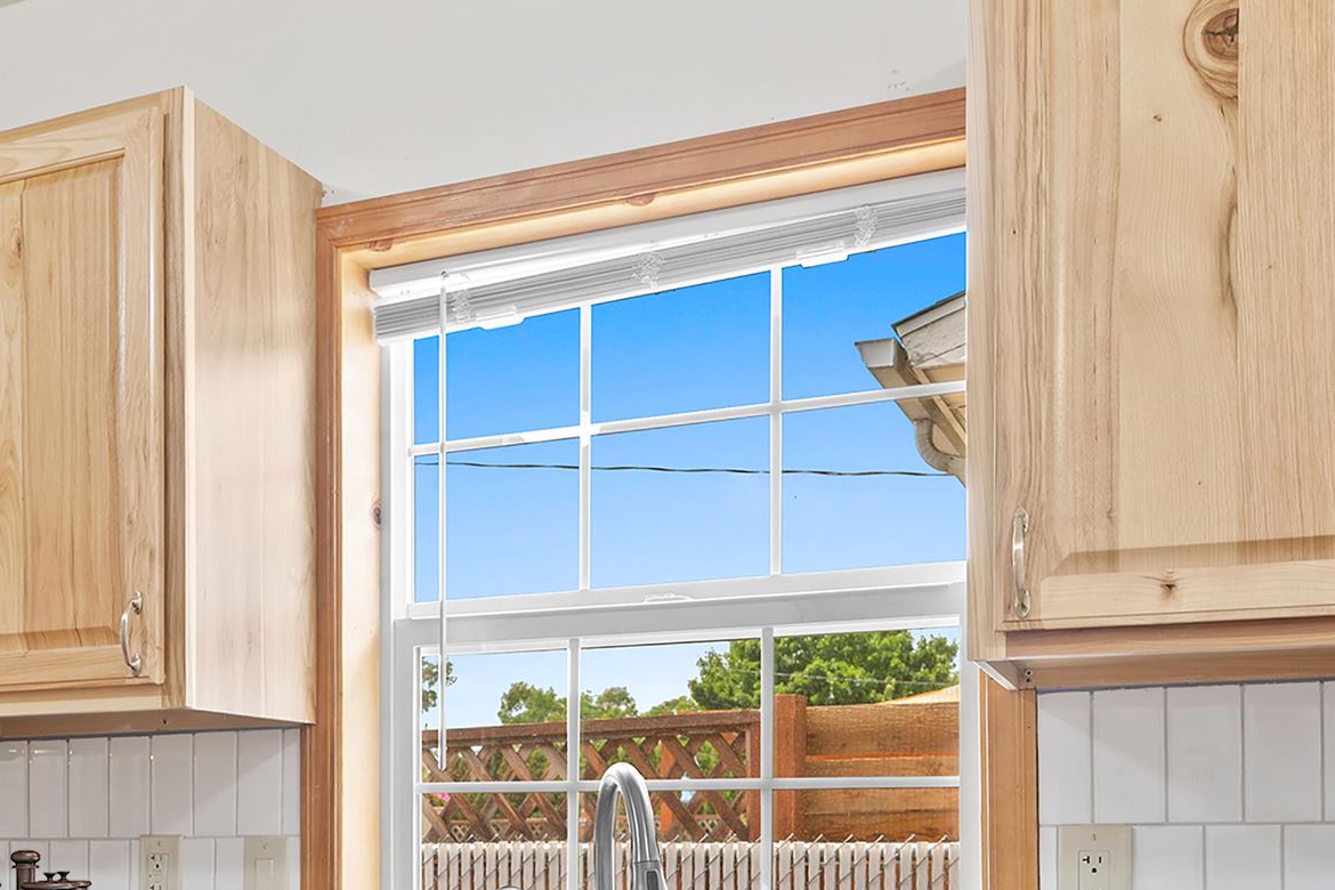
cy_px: 848
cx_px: 577
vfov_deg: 30.1
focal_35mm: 42
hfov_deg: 46.3
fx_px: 1557
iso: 100
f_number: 8
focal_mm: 16
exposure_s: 1
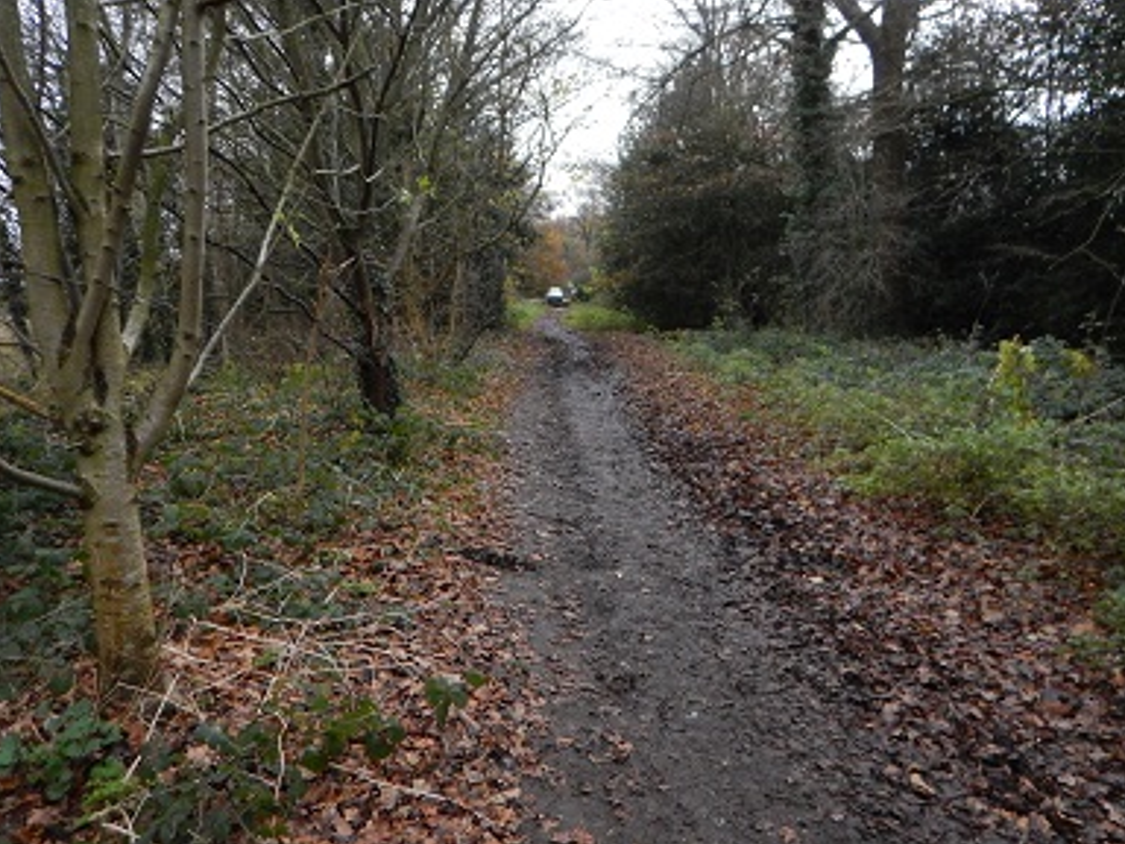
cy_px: 413
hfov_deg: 69.4
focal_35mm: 25
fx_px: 812
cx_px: 568
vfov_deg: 54.9
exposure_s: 1/800
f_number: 2.8
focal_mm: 4.3
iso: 800
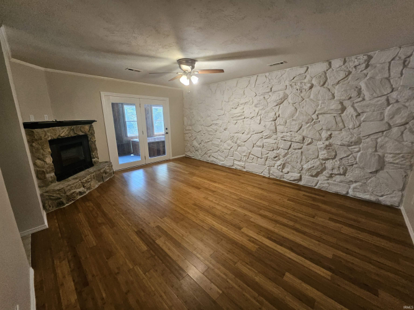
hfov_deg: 106.2
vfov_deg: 89.9
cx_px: 207
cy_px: 155
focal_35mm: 13
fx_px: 155
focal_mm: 1.74
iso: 250
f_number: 2.2
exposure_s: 1/60
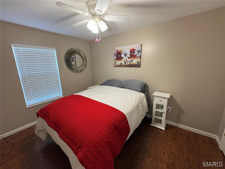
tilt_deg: -12.8
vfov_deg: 85.7
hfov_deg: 102.1
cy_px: 84
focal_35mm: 14
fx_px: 91
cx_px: 112
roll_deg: +1.0
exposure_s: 1/60
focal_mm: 2.22
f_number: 2.2
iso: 320
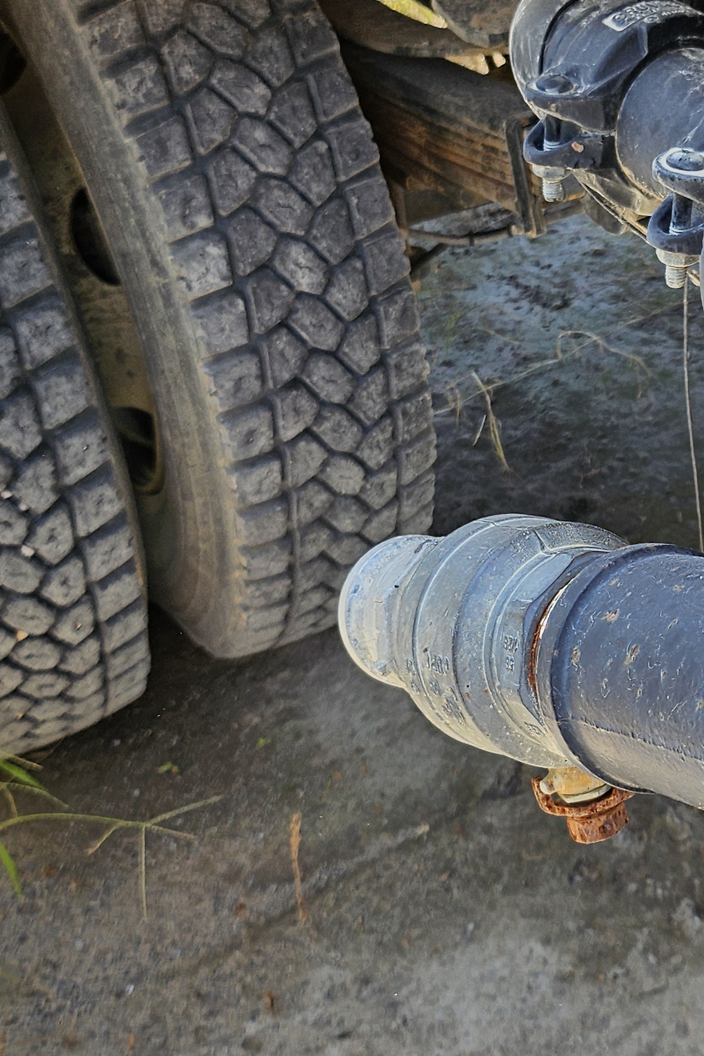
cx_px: 655
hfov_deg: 24.2
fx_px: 1584
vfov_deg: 36.8
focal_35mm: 54
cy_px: 432
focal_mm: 5
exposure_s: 1/682
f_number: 1.8
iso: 50
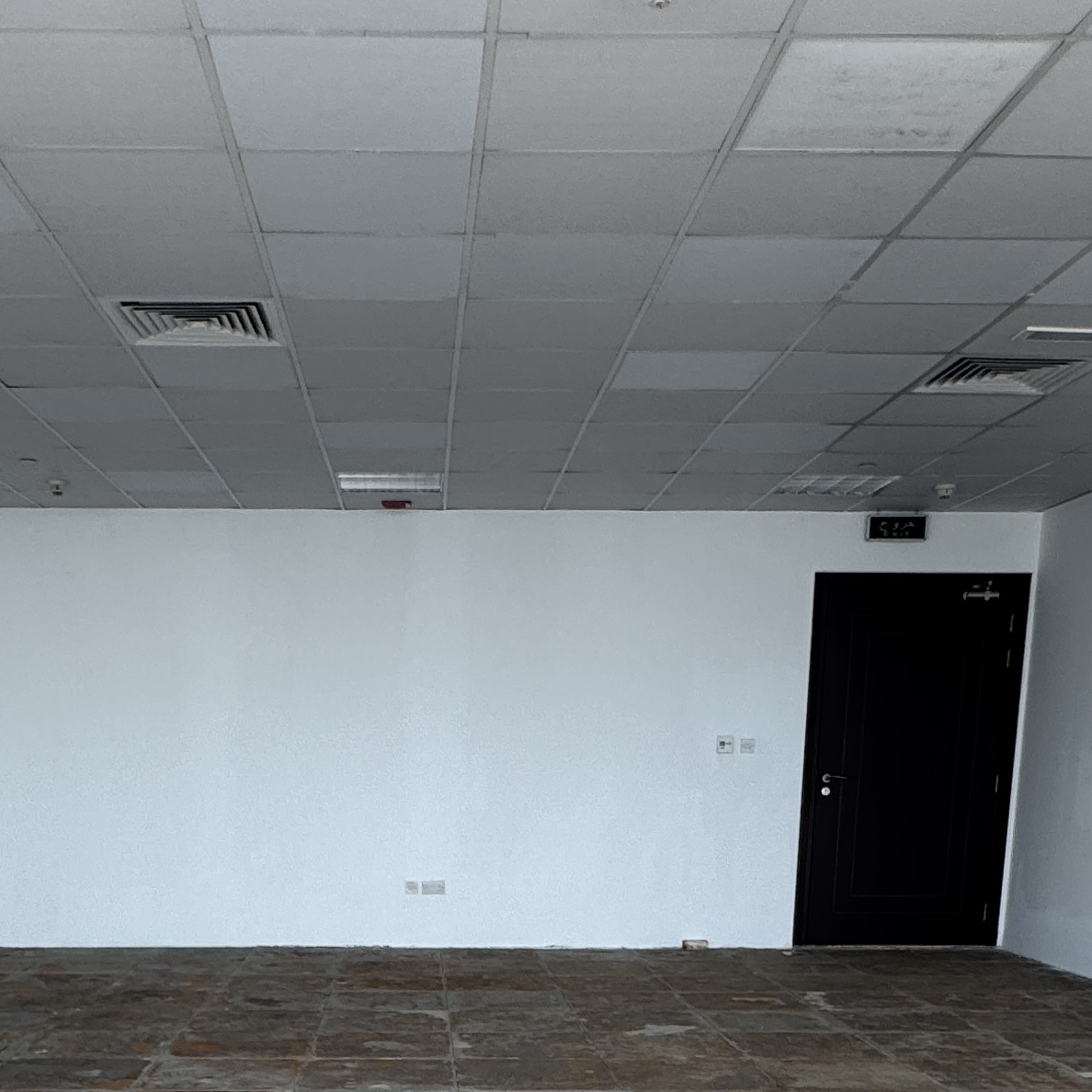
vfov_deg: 35.5
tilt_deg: -13.8
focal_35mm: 42
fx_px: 1499
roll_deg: -0.3
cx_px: 431
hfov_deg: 39.8
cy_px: 1136
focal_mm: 2.22
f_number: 2.2
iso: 40
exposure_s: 1/99
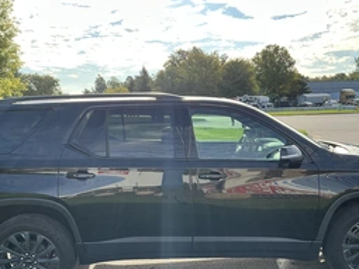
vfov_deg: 32.2
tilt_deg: -10.1
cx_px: 179
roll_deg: +1.2
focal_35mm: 44
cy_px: 206
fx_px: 456
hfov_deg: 43.0
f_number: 1.8
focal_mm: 3
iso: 25
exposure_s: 1/574
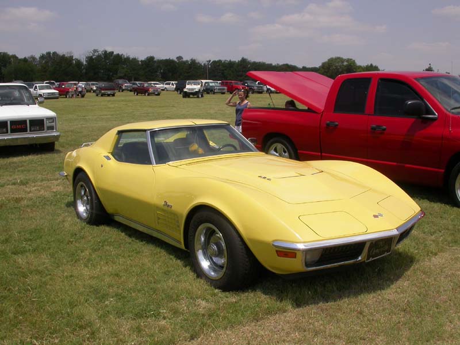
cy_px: 172
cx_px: 230
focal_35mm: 38
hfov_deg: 49.0
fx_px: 505
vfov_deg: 37.7
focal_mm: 7.85
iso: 100
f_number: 7.5
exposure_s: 1/568
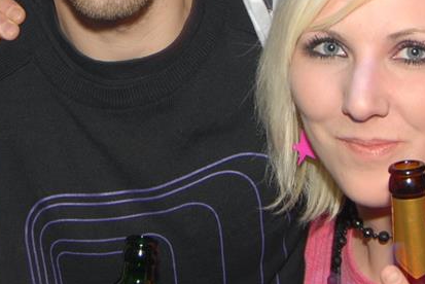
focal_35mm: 100
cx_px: 147
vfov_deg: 13.5
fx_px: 1181
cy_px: -9
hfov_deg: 20.3
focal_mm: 24
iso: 200
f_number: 5.6
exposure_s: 1/4
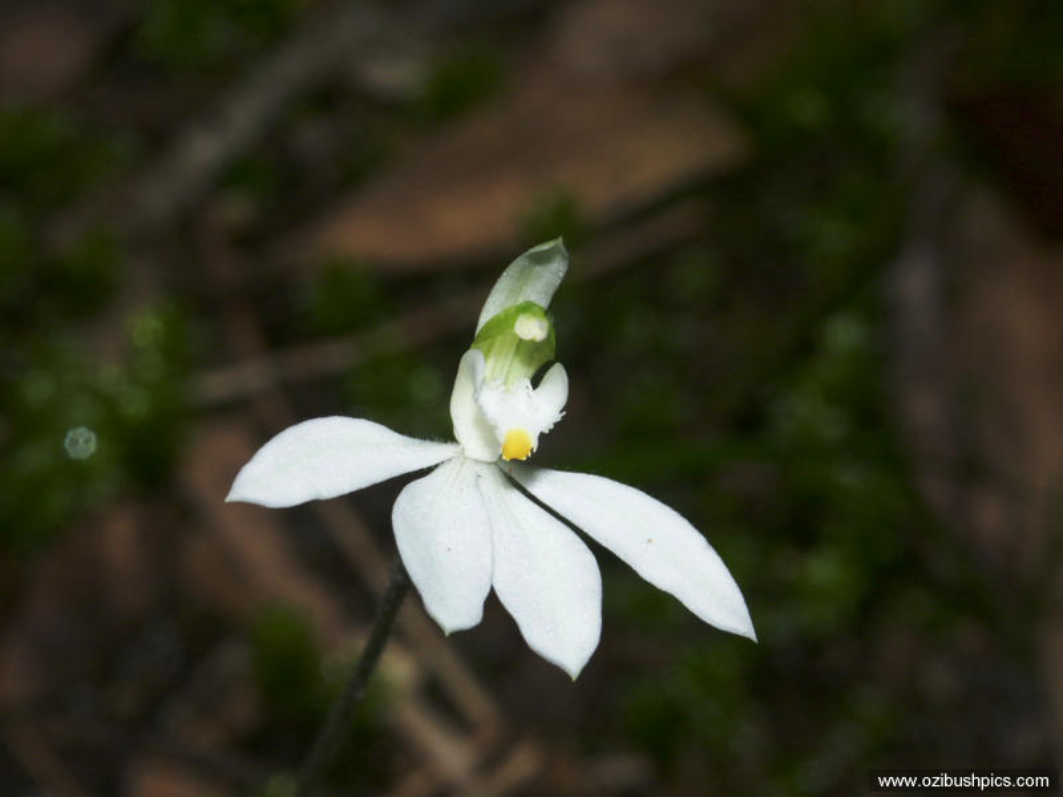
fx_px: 6111
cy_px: 398
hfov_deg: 9.9
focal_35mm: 199
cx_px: 532
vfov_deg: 7.5
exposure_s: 1/180
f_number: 9.5
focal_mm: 50.48
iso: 100
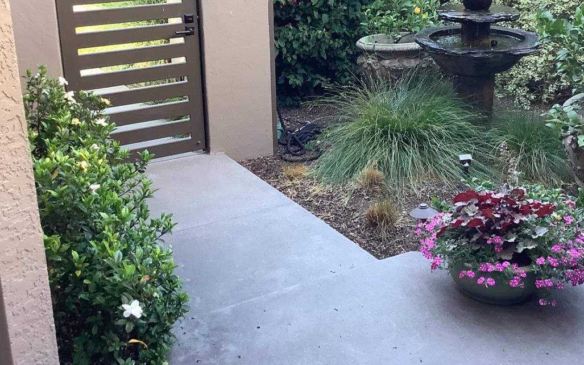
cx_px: 345
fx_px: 764
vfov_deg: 26.6
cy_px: 103
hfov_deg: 41.7
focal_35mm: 48
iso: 100
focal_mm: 3.3
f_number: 2.4
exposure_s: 1/60
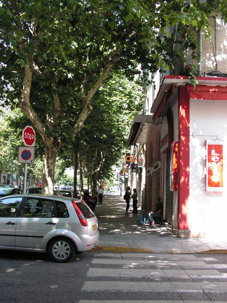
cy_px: 152
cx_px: 114
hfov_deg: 37.7
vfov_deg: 49.0
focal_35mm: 38
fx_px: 332
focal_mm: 6.4
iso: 50
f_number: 3.2
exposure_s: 1/80
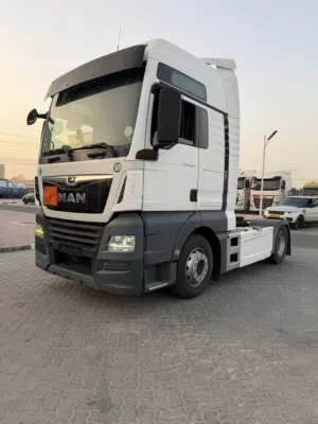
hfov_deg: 56.8
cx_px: 159
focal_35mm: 24
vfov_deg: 71.6
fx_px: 294
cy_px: 212
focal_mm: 6.76
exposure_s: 1/319
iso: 80
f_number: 1.78
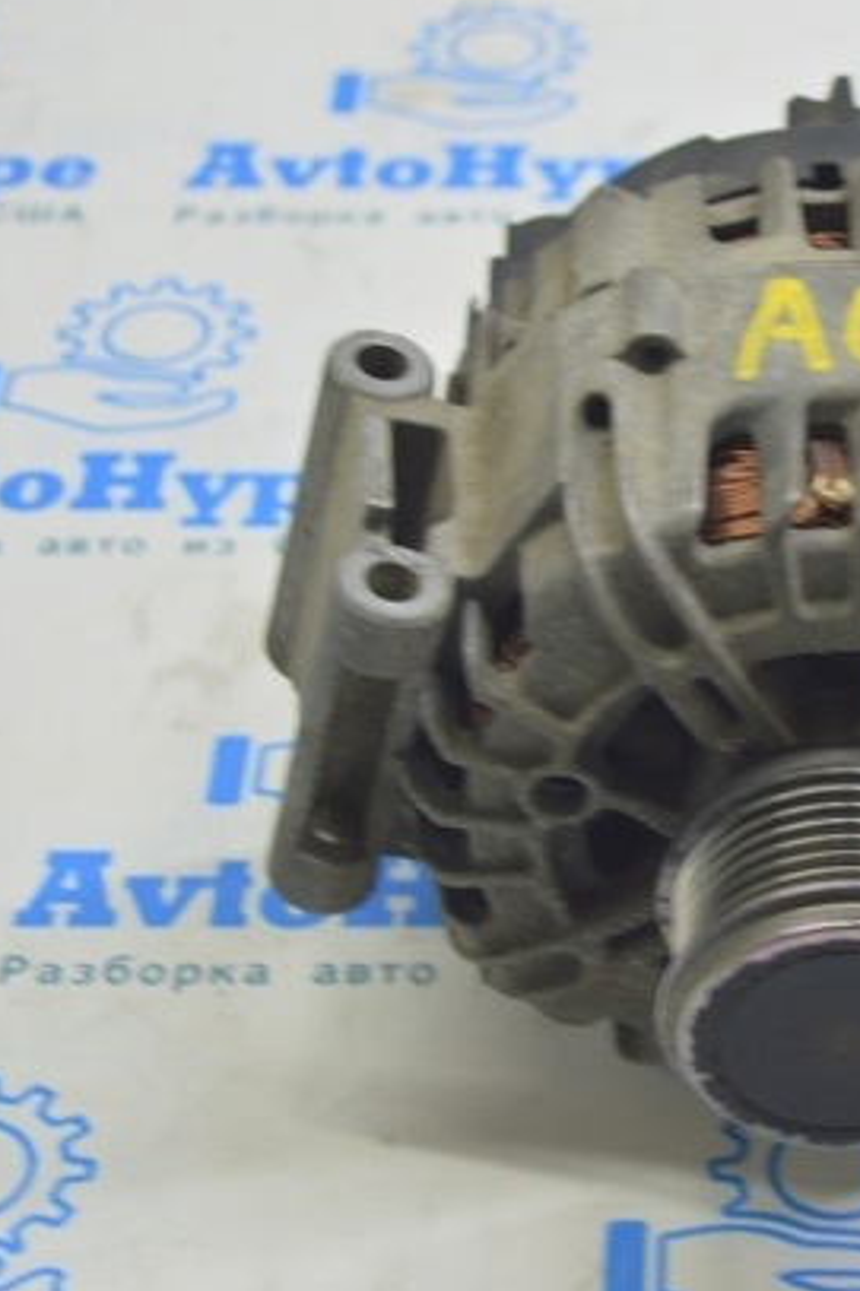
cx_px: 847
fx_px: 3550
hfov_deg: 13.6
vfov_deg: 20.6
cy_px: 623
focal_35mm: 99
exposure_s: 1/20
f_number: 5.6
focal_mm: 42
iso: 400
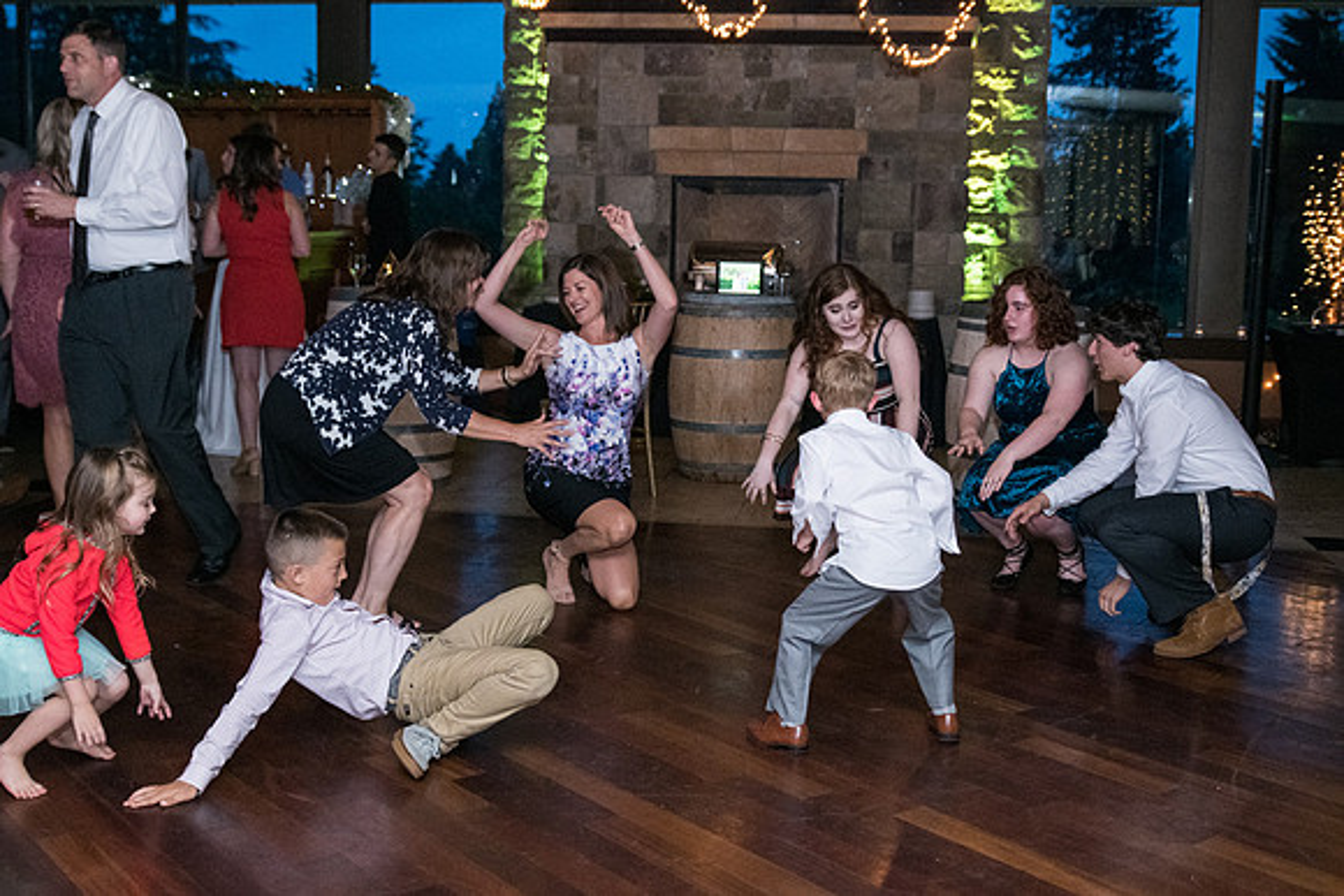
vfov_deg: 28.0
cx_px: 698
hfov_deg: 40.9
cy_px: 448
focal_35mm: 48
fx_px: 1800
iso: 1600
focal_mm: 34
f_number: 3.5
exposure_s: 1/320
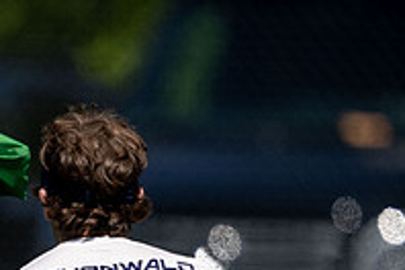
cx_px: 53
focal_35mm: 1422
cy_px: 369
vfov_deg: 1.0
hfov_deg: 1.5
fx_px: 15996
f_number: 2.8
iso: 64
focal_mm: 400
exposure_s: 1/2000
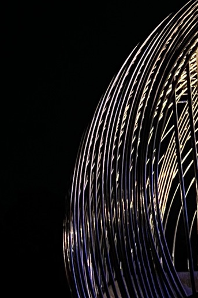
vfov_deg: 19.5
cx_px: 290
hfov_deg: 12.4
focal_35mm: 105
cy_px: 160
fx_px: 867
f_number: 1.6
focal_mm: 5.1
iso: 500
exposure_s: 1/33
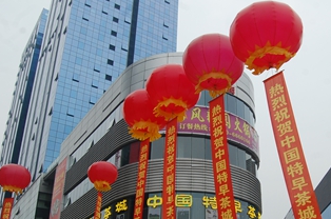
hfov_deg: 44.7
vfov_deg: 30.6
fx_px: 395
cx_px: 225
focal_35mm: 43
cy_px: 162
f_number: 8
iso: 200
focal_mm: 18
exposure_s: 1/320
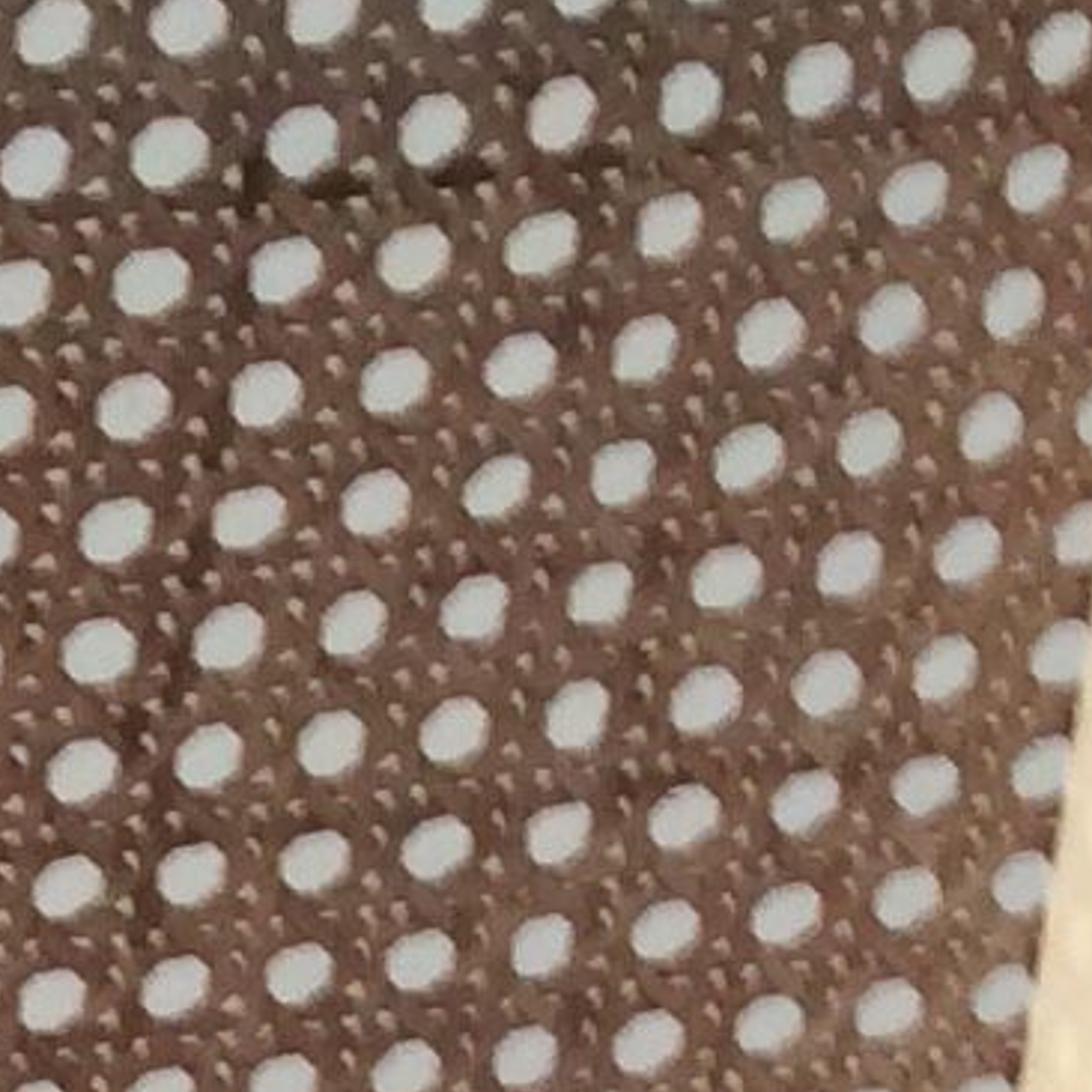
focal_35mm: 200
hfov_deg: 8.4
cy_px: 2560
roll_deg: +2.2
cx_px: -809
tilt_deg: -29.1
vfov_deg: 8.1
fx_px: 7138
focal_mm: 3.3
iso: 50
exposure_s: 1/25
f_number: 2.4
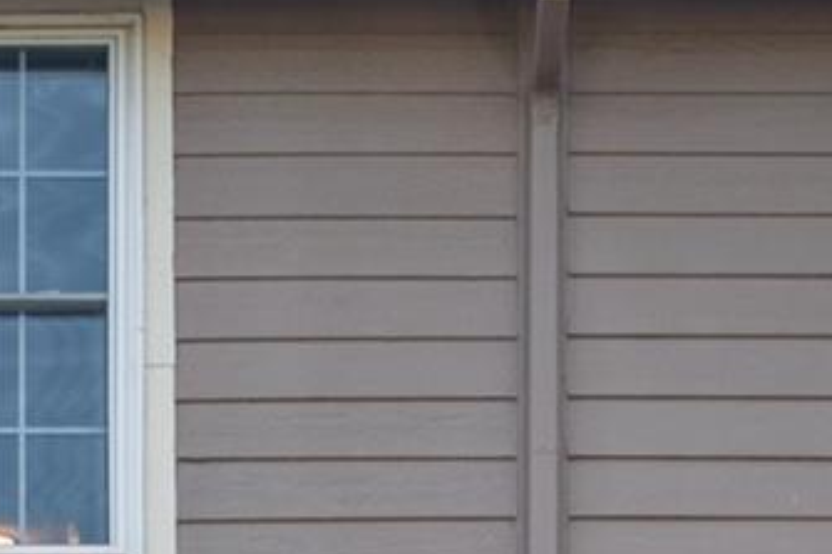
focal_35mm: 172
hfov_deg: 11.8
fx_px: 3973
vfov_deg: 7.8
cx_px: -40
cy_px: 825
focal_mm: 24
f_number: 4.5
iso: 200
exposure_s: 1/25
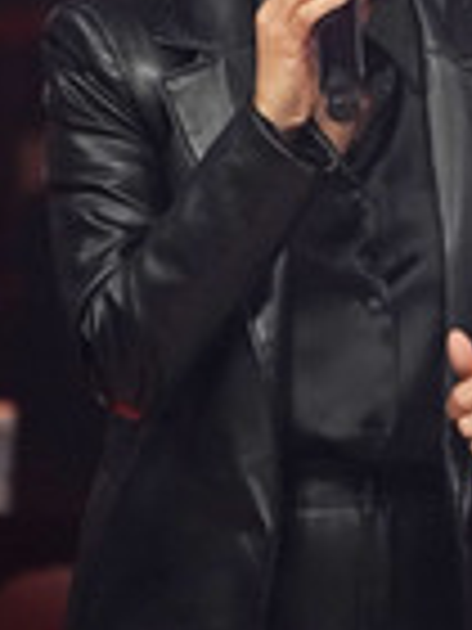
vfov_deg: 1.1
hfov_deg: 0.8
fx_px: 33852
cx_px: 721
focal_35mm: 1862
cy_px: 50
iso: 4000
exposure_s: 1/125
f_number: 6.3
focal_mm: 600
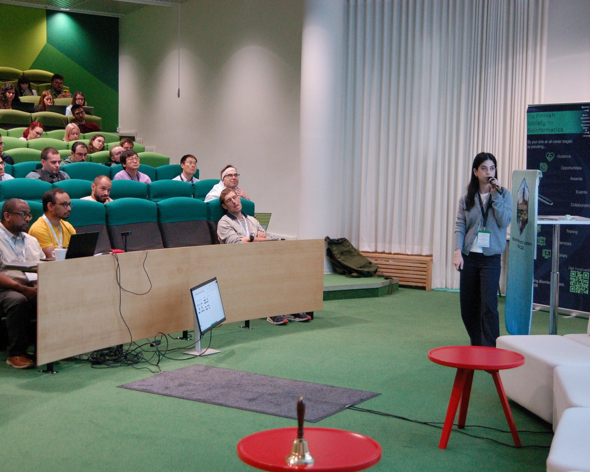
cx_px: 311
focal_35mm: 53
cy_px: 236
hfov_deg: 35.6
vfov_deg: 28.8
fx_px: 918
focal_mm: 31
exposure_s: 1/125
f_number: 3.5
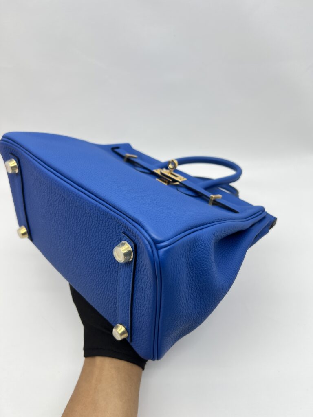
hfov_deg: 53.1
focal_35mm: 26
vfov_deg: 67.3
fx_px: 313
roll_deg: +1.8
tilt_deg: -41.8
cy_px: 208
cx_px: 156
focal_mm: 5.7
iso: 32
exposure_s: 1/133
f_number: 1.5
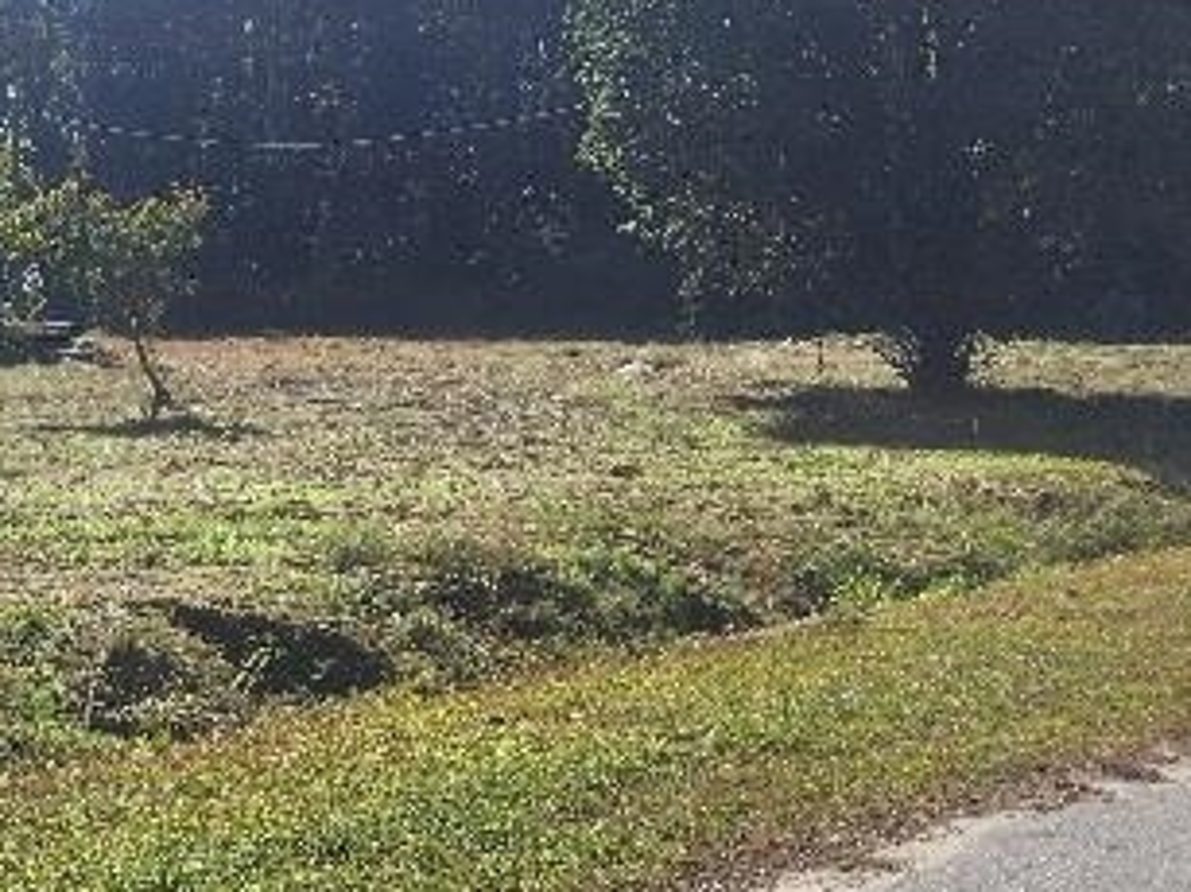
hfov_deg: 28.4
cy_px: 465
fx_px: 2064
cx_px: -202
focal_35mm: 60
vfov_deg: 24.4
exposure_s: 1/909
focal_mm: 6.4
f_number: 1.8
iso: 12
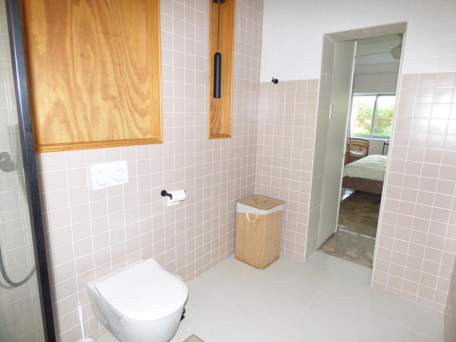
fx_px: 263
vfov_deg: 66.0
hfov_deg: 81.7
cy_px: 171
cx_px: 228
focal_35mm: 20
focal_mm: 3.58
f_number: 2.8
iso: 400
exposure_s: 1/50
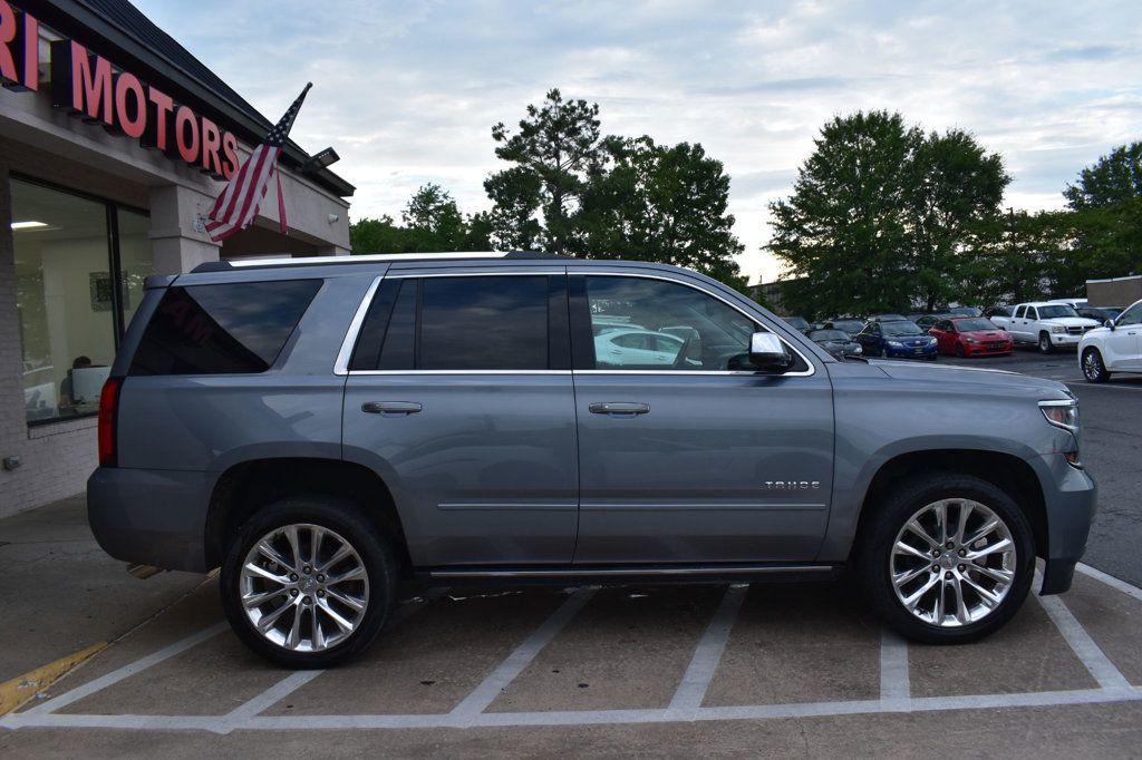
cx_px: 571
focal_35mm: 27
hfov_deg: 67.4
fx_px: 856
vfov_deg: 47.9
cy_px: 380
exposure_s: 1/100
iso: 400
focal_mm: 18
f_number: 9
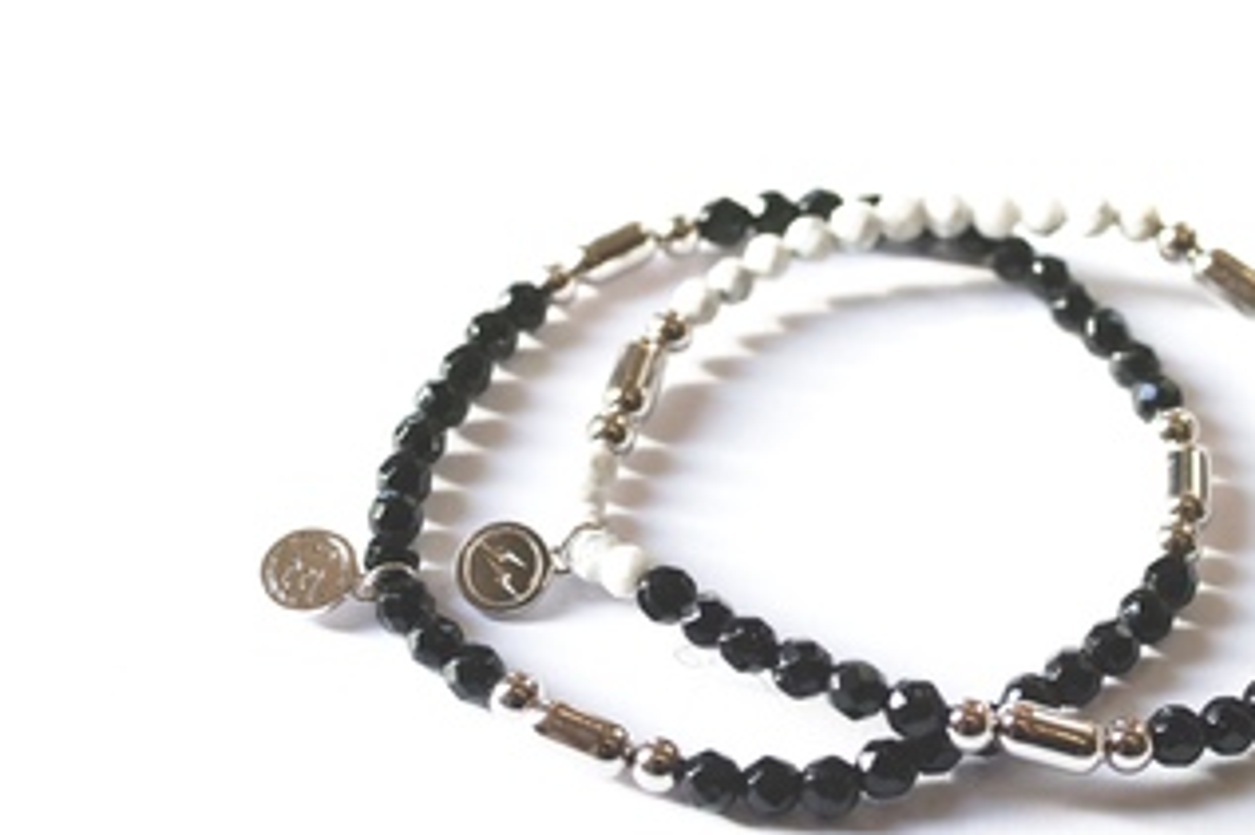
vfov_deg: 15.7
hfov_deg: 23.3
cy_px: 507
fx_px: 3031
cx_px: 871
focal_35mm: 87
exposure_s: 1/100
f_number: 5
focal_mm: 35
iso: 100
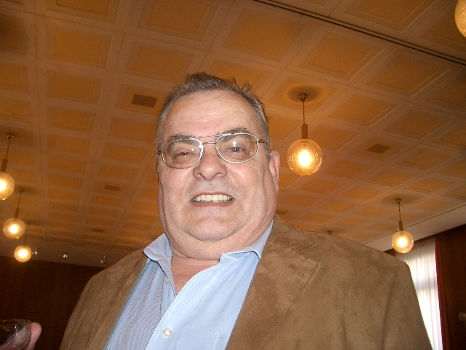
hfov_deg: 52.6
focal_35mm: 35
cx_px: 233
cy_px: 175
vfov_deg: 40.7
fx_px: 471
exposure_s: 1/40
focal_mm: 5.8
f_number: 2.6
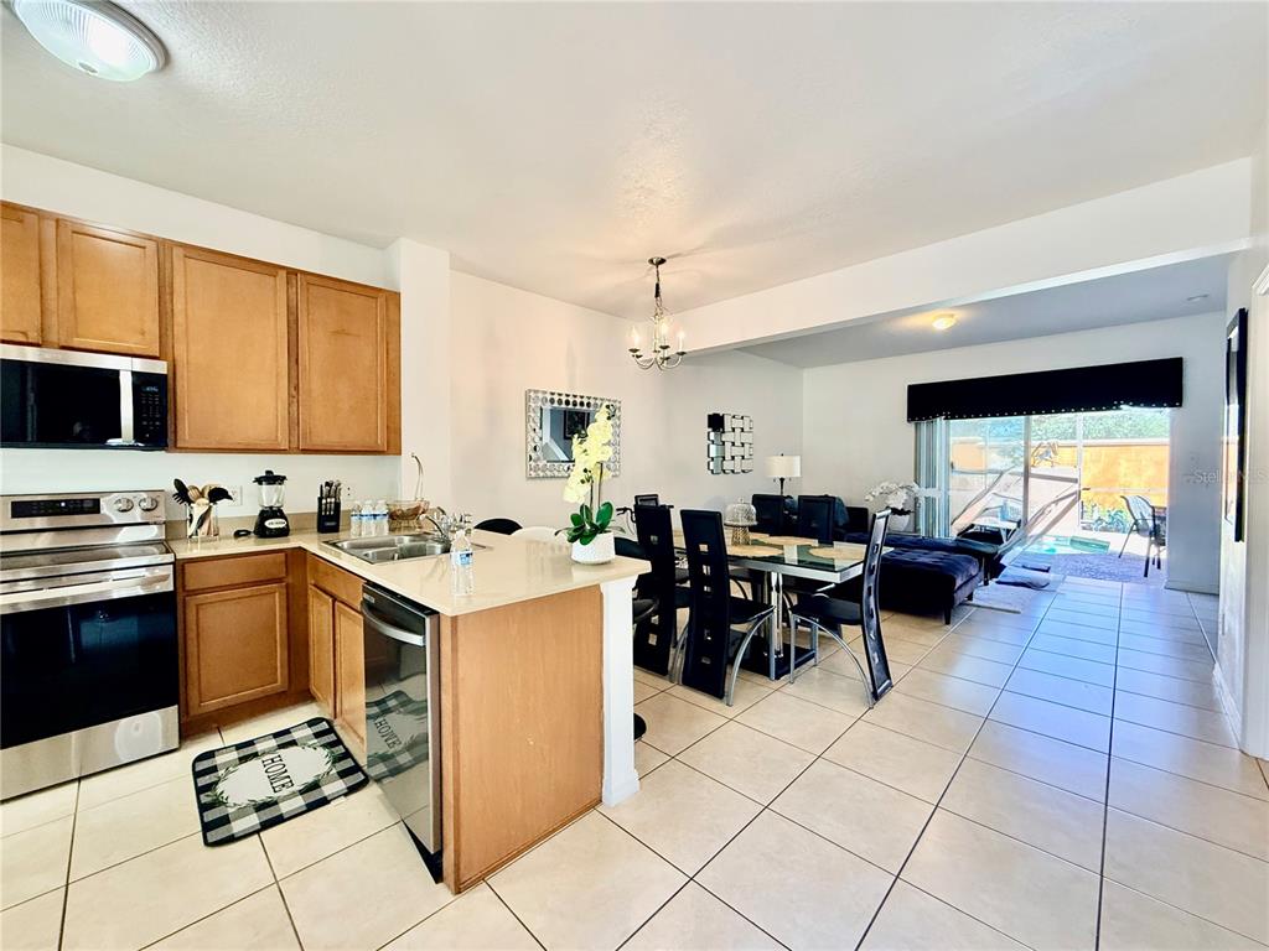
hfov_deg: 102.1
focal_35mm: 14
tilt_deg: -1.0
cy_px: 476
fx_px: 513
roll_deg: -0.2
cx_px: 634
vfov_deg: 85.7
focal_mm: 2.22
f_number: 2.2
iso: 320
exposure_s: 1/120
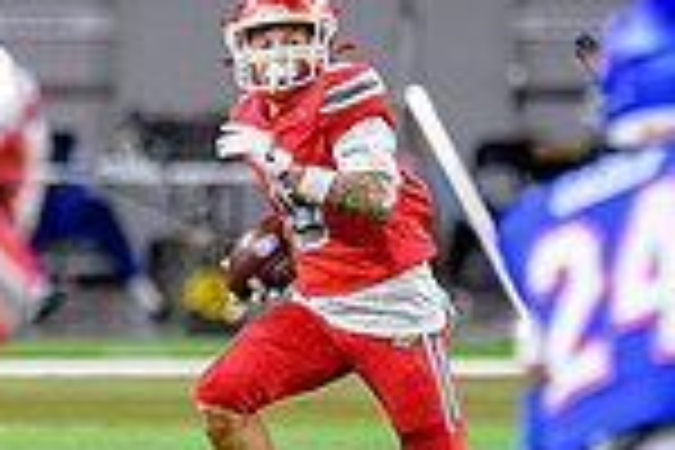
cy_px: 259
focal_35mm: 1041
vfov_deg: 1.3
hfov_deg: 2.0
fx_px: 19517
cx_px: 189
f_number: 2.8
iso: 1000
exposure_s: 1/400
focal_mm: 270
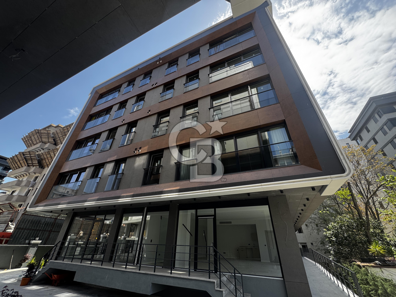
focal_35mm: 14
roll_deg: -0.8
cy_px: 148
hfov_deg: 102.1
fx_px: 160
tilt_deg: +31.2
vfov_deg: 85.7
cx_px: 198
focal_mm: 2.22
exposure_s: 1/379
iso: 40
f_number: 2.2
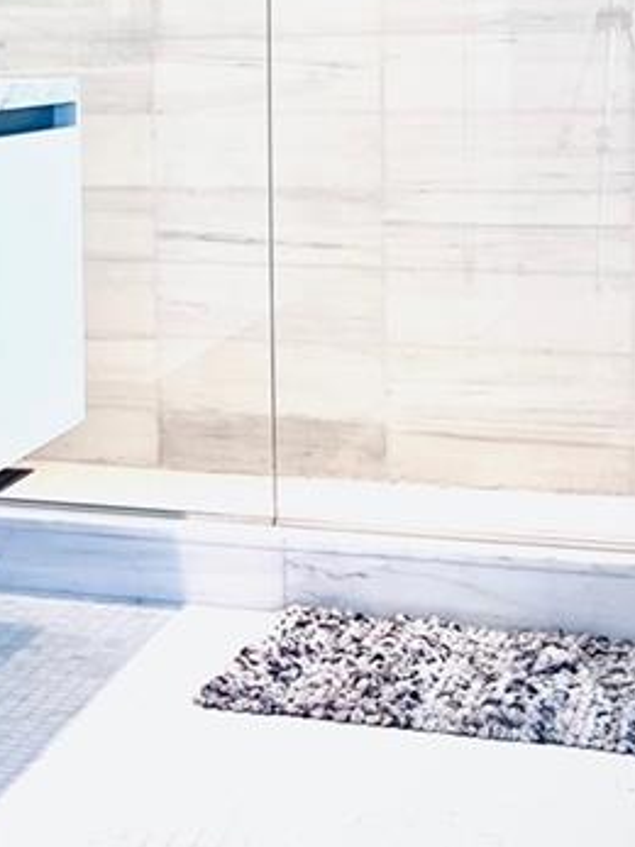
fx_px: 2203
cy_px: 105
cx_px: -181
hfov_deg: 15.6
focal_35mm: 90
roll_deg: +1.3
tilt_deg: -1.6
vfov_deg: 21.4
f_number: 1.5
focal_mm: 5.7
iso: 50
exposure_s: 1/159
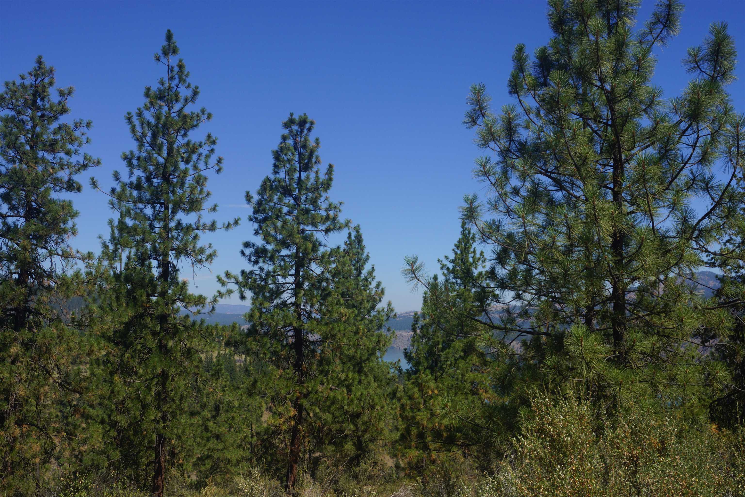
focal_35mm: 36
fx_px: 745
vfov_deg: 36.9
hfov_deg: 53.1
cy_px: 248
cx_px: 372
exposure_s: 1/125
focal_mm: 24
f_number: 16
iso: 100
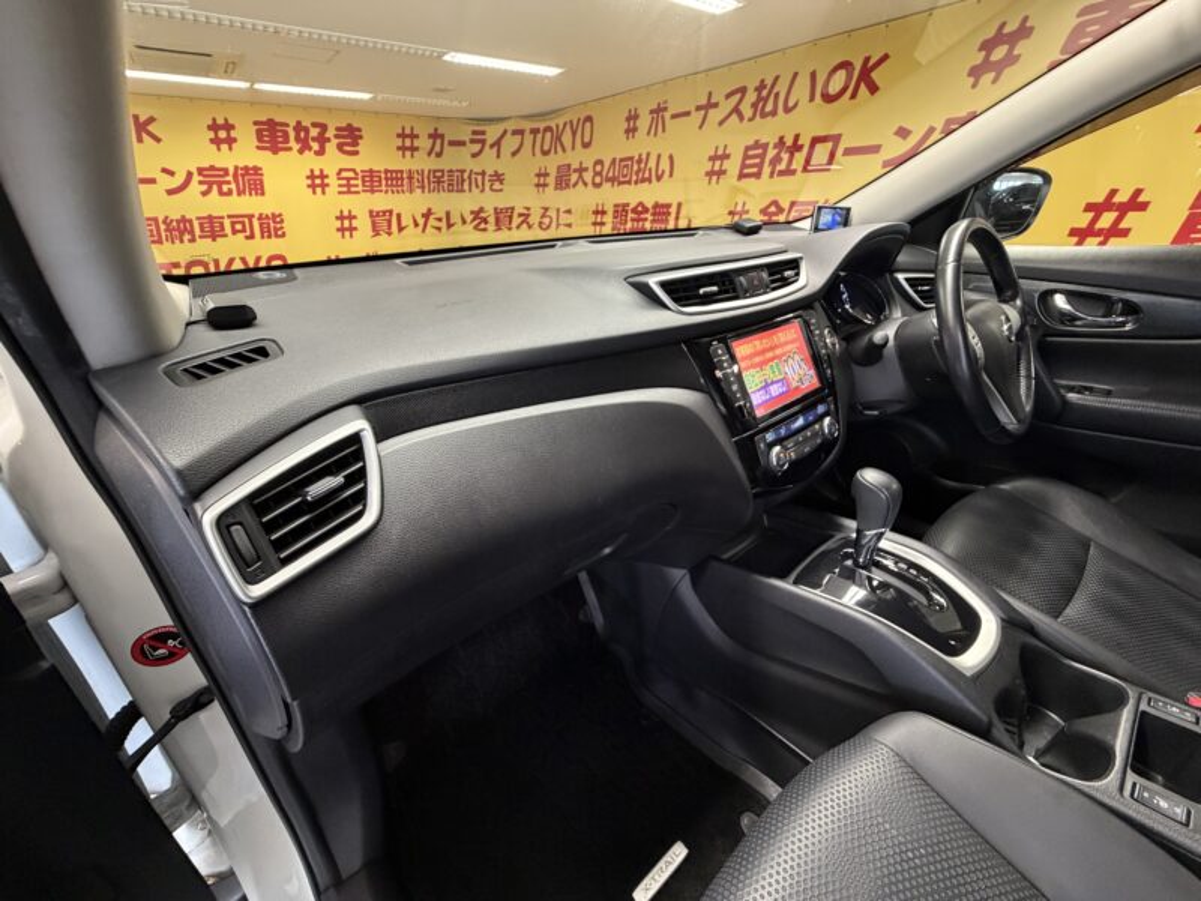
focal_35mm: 14
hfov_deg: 102.1
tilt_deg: -27.3
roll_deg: +1.9
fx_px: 486
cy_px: 450
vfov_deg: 85.7
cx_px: 600
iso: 400
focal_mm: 2.22
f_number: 2.2
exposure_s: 1/50
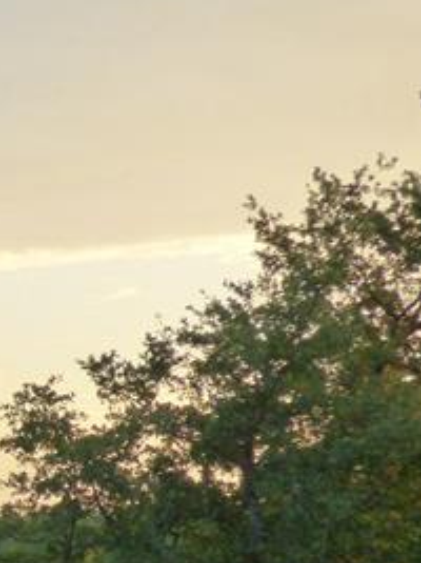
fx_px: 2142
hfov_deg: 10.8
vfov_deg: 14.8
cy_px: 487
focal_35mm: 132
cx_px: -219
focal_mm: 9.51
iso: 250
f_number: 3.9
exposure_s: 1/250
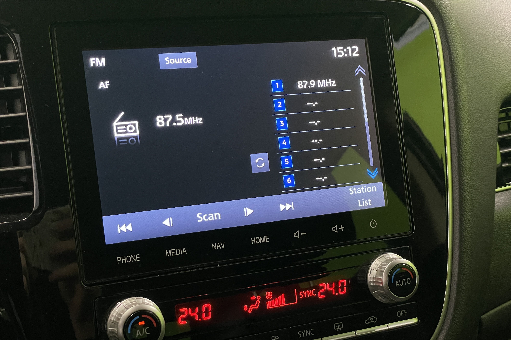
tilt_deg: -20.6
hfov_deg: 36.2
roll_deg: -2.5
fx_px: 781
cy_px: 193
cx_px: 257
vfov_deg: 24.6
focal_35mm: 55
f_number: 2
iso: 250
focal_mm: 6
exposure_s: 1/50
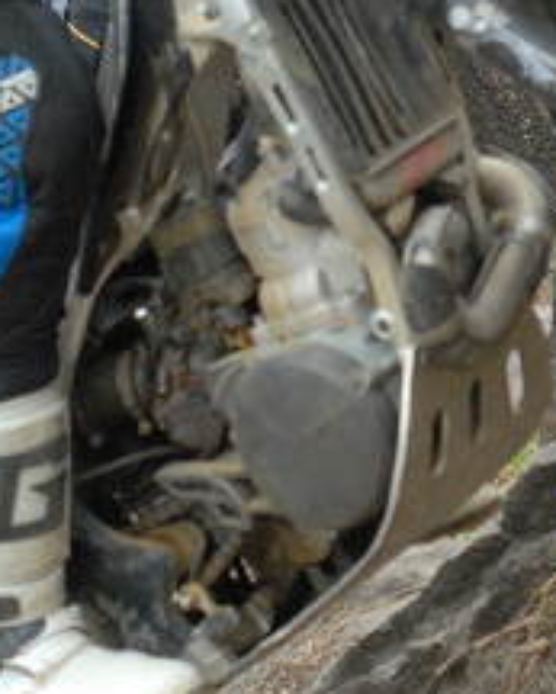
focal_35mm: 303
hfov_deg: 5.1
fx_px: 6228
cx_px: 521
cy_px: -85
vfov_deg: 6.3
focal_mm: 50
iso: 400
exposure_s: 1/320
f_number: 4.8
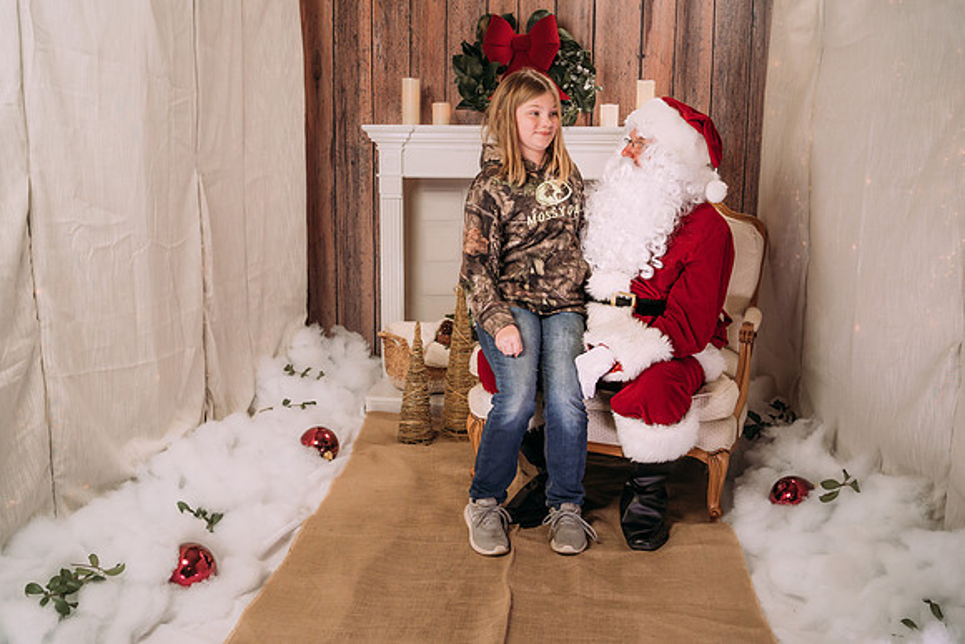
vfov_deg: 36.4
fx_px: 979
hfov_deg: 52.5
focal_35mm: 37
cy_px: 322
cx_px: 482
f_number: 5.6
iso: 200
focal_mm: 35
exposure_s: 1/100
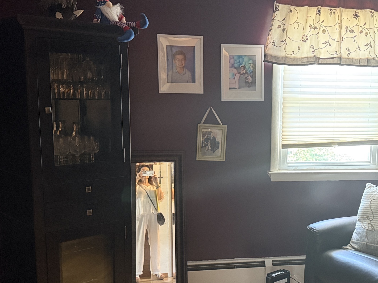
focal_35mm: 46
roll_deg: -1.7
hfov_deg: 40.8
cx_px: 247
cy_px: 177
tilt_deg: -8.9
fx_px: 502
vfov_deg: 31.4
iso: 800
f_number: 1.78
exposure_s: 1/60
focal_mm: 6.76
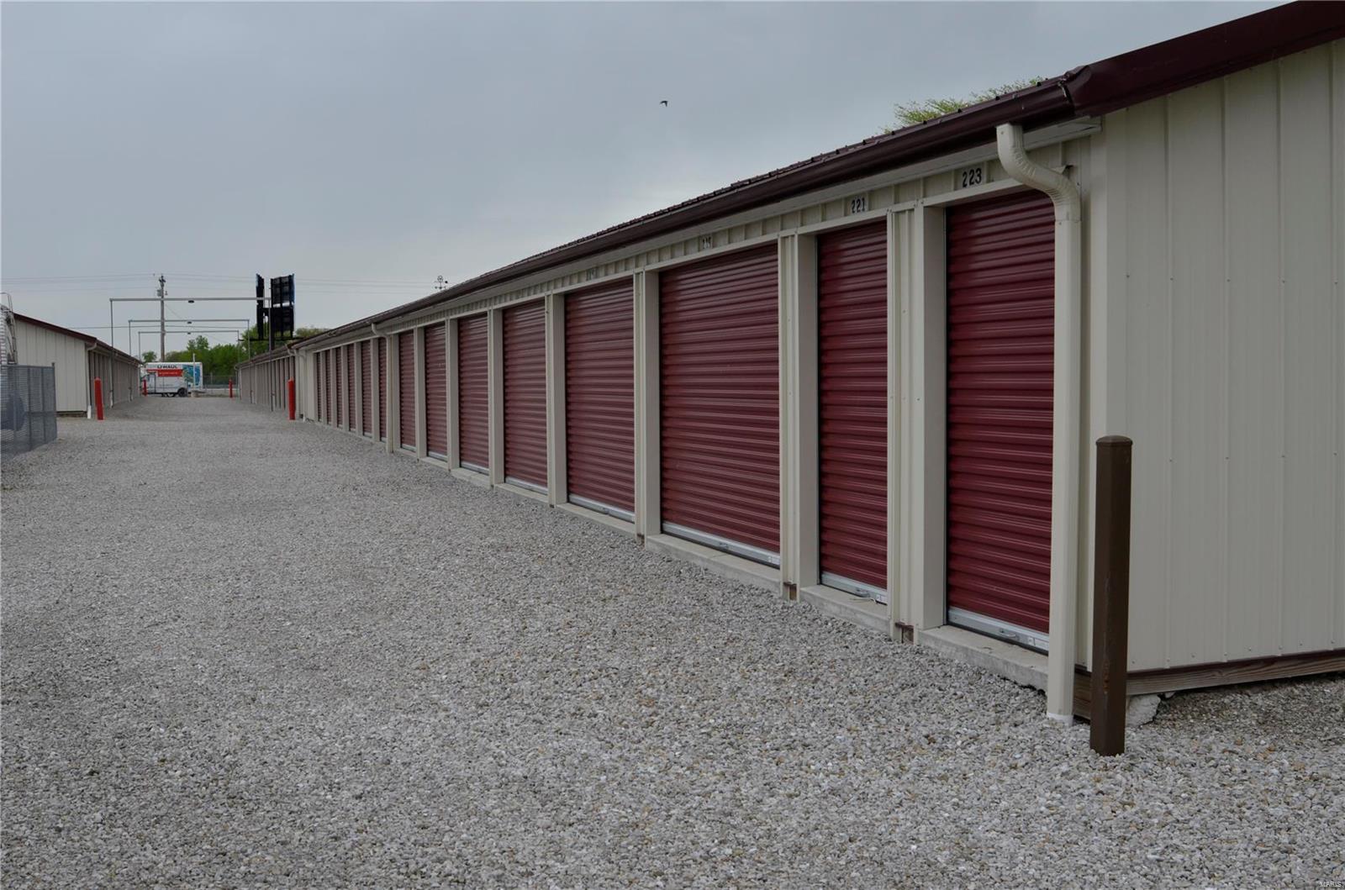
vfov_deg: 36.7
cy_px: 445
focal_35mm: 36
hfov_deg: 53.2
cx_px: 672
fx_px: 1342
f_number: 8
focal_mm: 24
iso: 400
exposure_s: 1/250
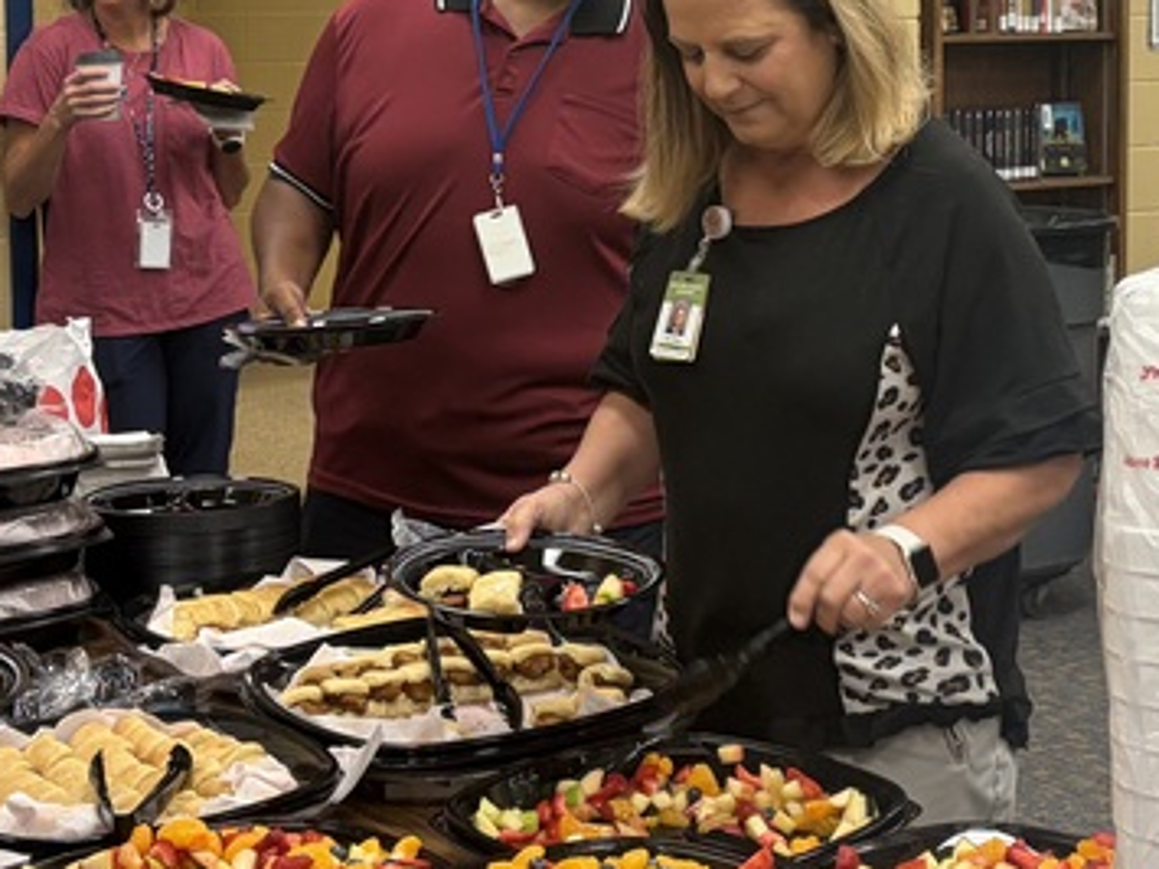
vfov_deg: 19.5
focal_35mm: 75
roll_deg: +0.0
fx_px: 2510
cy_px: 193
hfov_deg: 25.8
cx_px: 787
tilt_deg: -4.7
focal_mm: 5.96
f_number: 1.6
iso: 80
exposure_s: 1/60
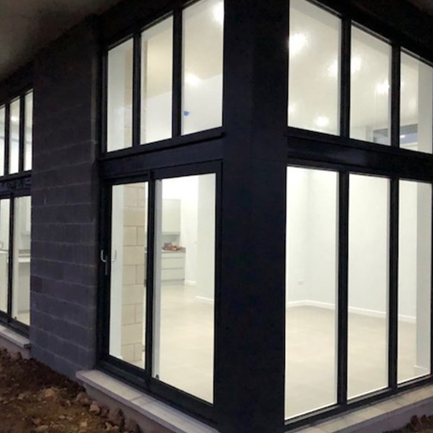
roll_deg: -1.3
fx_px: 509
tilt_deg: +1.4
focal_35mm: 36
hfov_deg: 46.0
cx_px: 217
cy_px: 228
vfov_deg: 46.0
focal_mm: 3.99
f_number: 1.8
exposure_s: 1/11
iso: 100
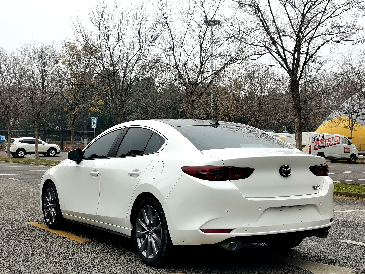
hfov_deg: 37.5
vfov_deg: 28.6
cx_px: 182
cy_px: 137
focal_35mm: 51
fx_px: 538
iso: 50
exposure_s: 1/217
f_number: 1.8
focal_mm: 5.58
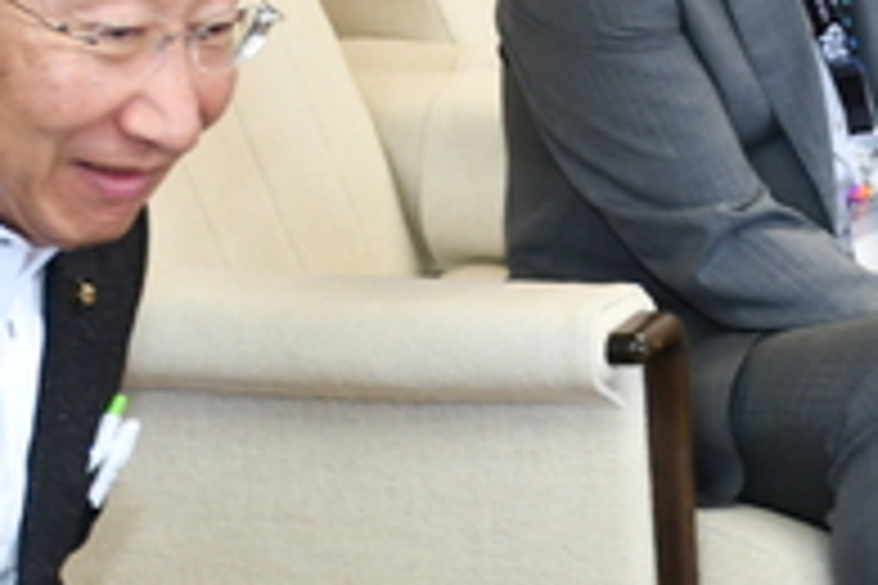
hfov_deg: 11.4
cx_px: 835
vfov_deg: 7.6
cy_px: 684
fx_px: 4365
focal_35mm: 179
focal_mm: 32
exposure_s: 1/60
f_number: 4
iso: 560
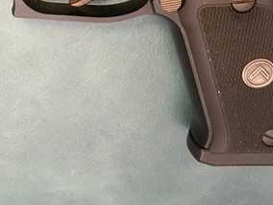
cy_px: -10
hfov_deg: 29.8
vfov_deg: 22.2
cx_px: 46
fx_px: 497
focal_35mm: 63
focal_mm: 3.99
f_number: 1.8
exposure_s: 1/5
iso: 80
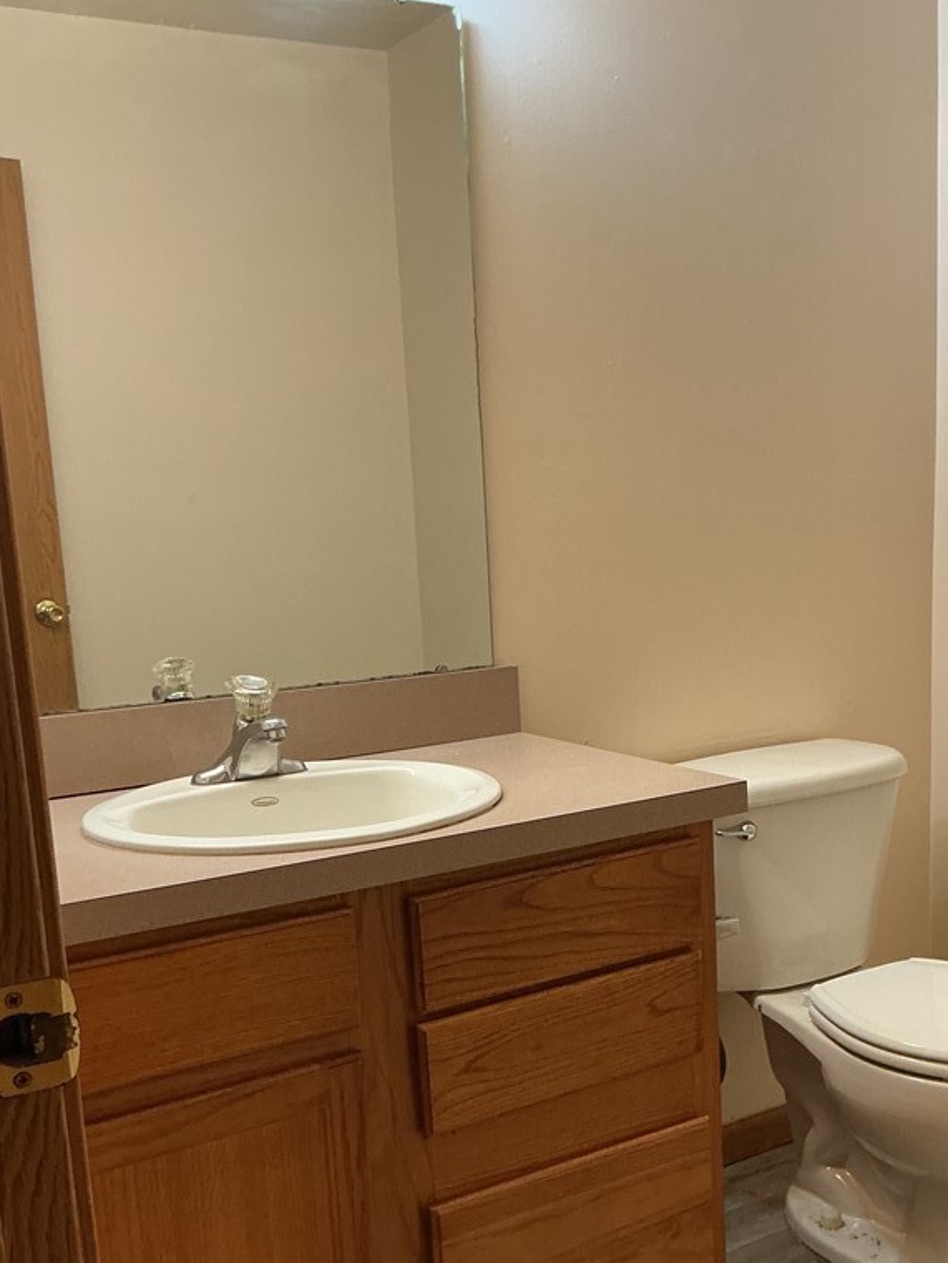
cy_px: 788
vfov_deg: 47.4
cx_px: 551
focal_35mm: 39
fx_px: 1424
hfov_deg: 36.7
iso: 80
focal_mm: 3
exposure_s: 1/60
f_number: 1.8
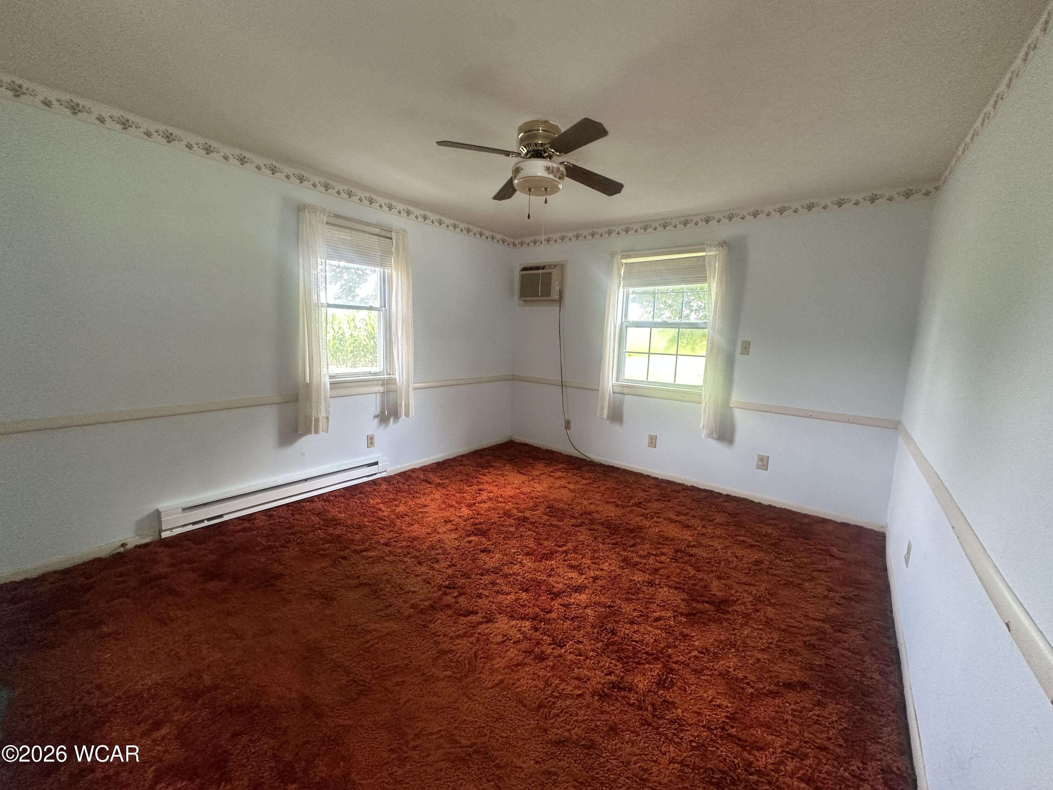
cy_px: 395
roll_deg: -1.6
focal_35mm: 14
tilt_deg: -8.1
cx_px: 526
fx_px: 426
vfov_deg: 85.7
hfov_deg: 102.1
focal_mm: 2.22
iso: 200
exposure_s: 1/99
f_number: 2.2
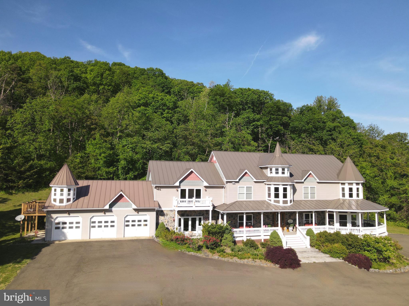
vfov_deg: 56.8
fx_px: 284
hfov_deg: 71.6
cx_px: 204
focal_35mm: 24
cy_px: 153
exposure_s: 1/15
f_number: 2.8
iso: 140
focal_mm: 4.5
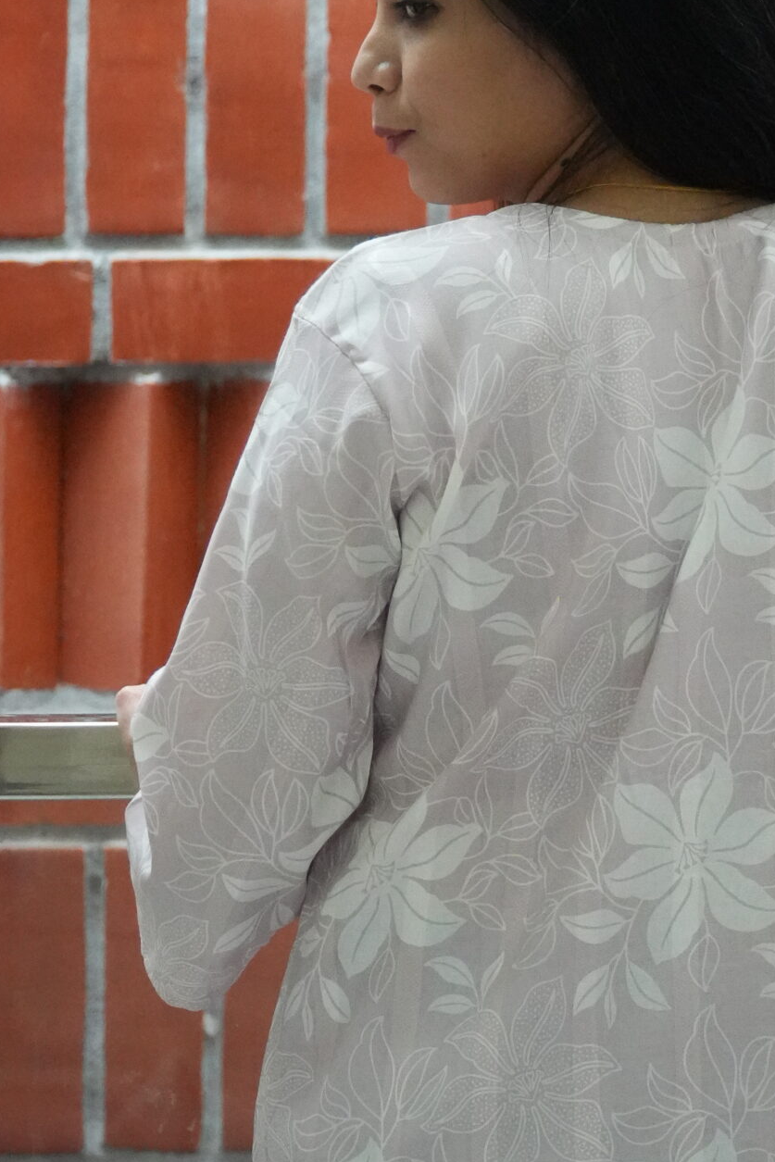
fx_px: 5036
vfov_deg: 13.2
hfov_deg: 8.8
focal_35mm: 156
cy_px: 491
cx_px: 591
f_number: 4
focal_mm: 51
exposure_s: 1/1000
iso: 6400
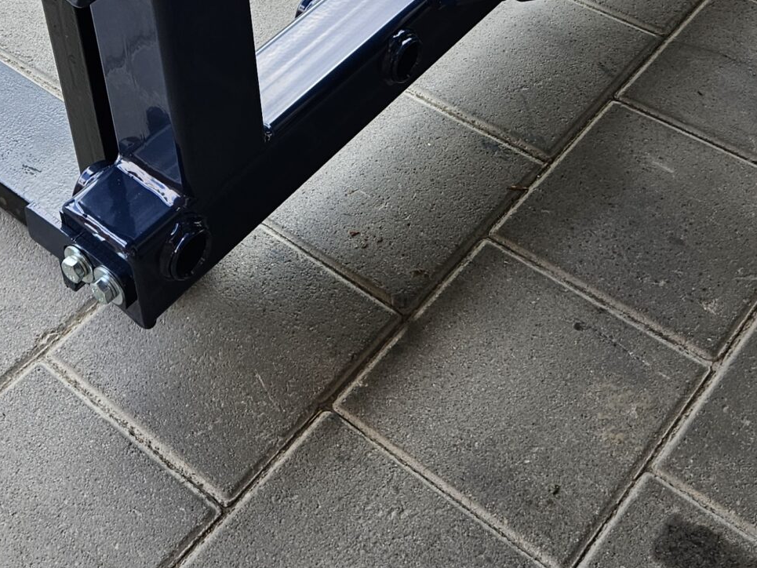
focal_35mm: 61
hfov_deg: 31.5
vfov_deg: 22.2
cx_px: 285
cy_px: -115
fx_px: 1334
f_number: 1.8
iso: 40
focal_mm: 5.4
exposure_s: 1/247
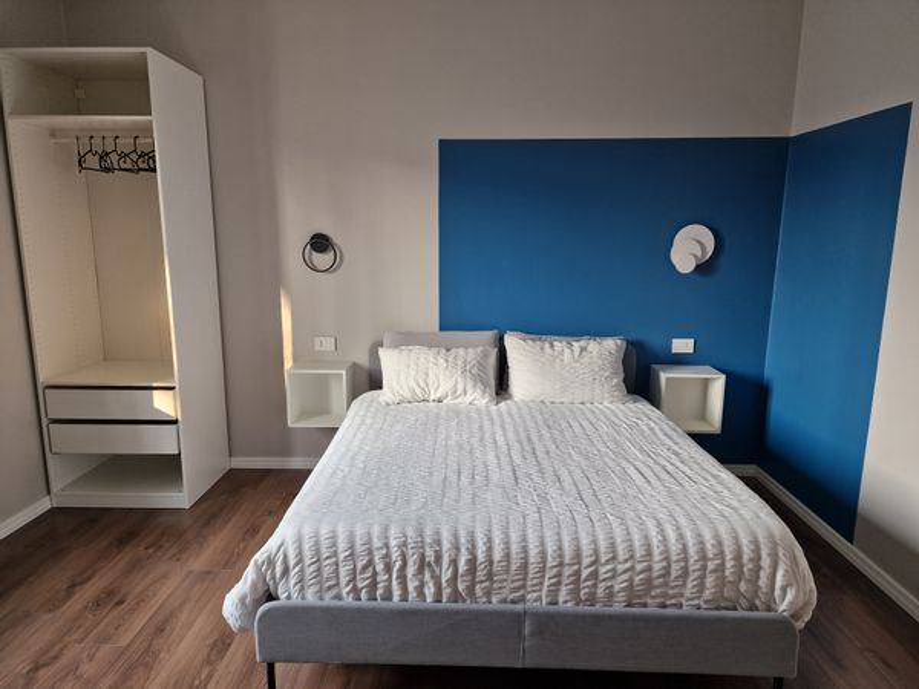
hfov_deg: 73.9
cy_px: 344
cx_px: 460
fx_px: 611
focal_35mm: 23
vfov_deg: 58.9
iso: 160
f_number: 1.8
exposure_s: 1/120
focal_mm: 6.4
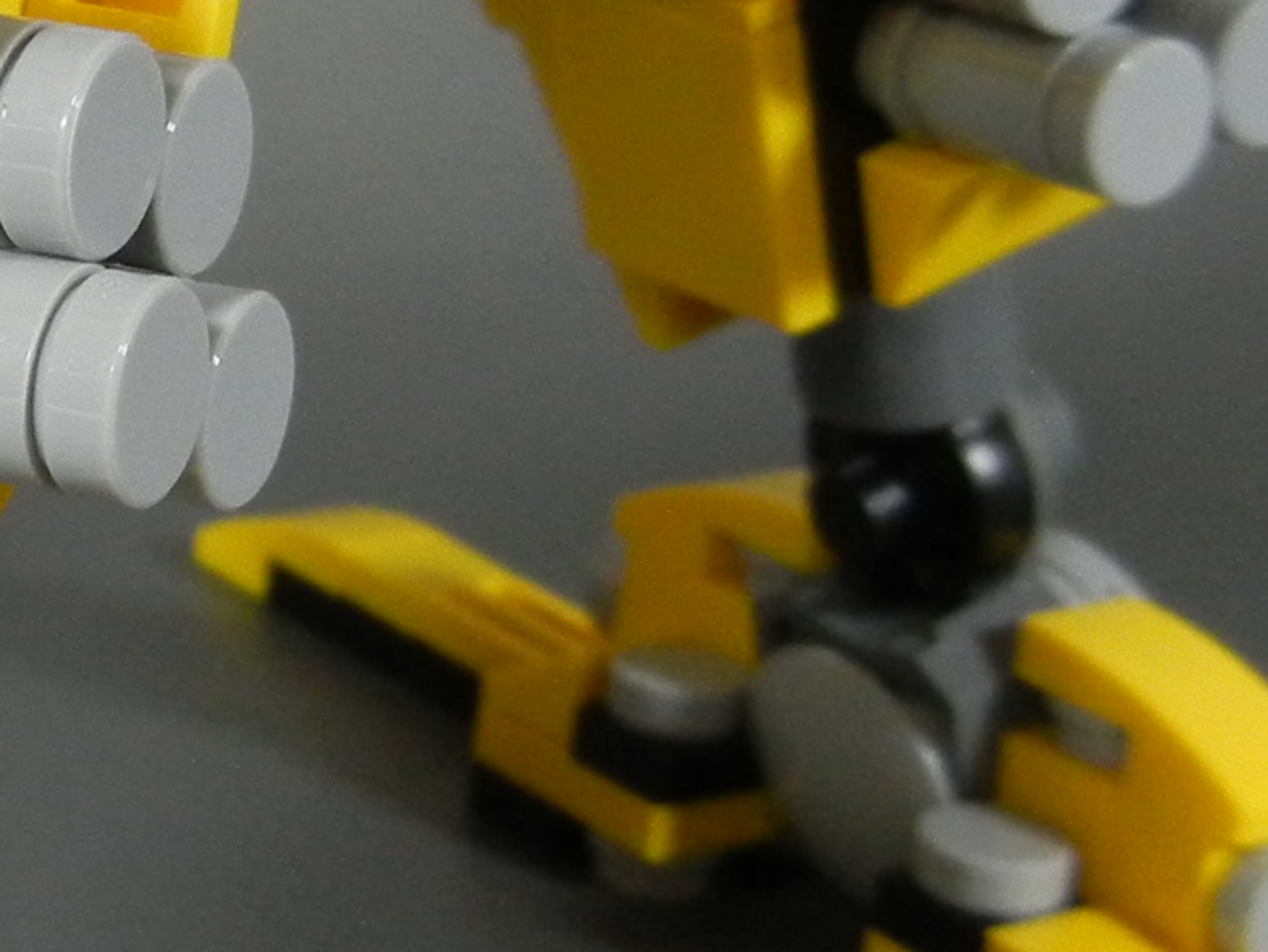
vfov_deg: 11.9
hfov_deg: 15.2
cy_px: 421
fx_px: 4581
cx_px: -219
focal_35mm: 125
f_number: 3.5
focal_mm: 5.4
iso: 400
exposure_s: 1/50.4
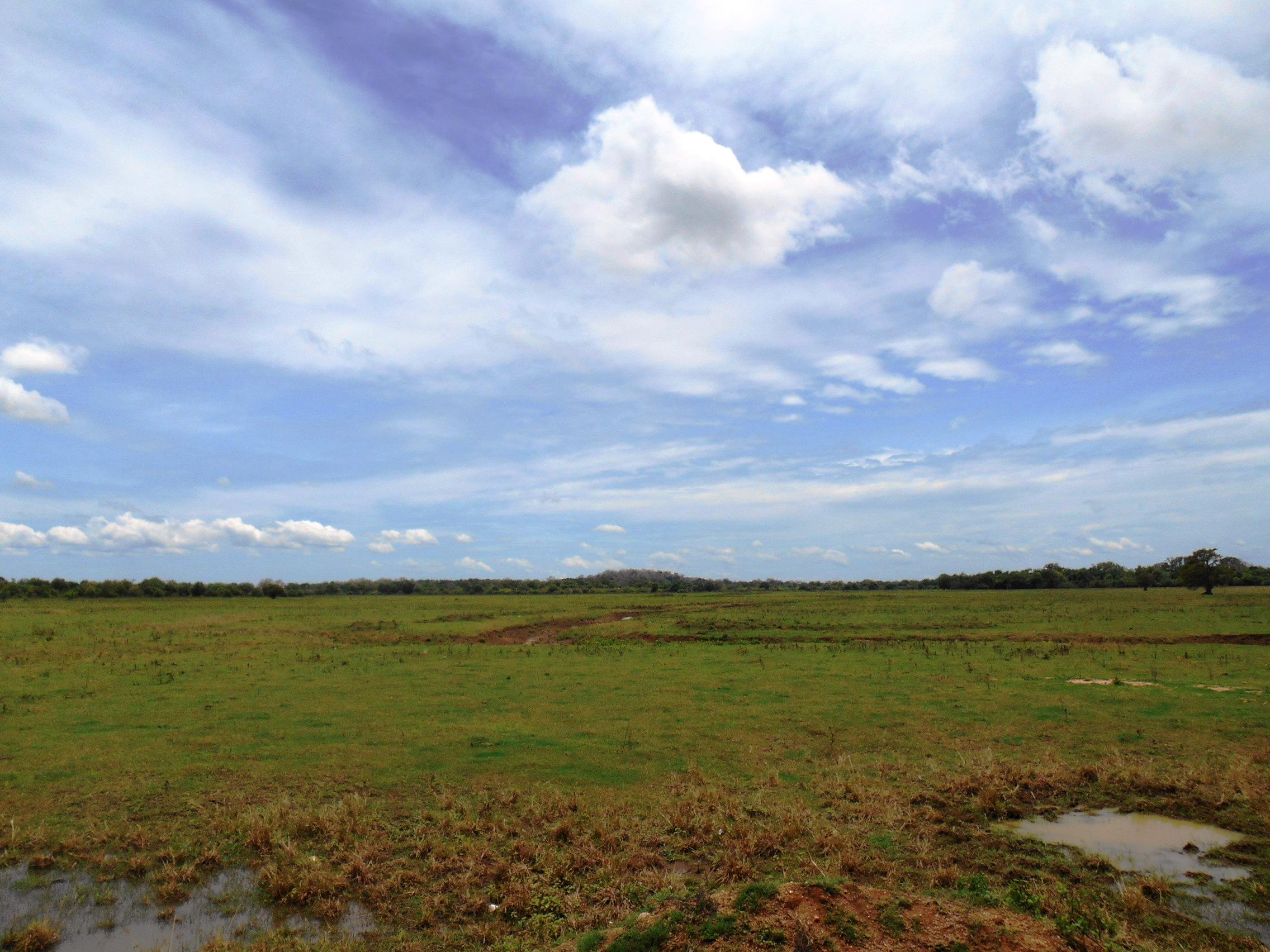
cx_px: 635
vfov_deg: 53.1
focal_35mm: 26
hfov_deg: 67.3
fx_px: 954
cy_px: 476
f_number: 11
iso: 80
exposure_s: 1/200
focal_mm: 4.7
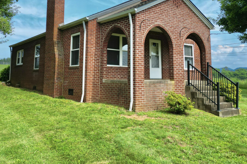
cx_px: 117
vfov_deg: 37.1
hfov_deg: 54.4
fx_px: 240
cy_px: 44
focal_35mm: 35
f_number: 1.7
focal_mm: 6.72
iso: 120
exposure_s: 1/2000
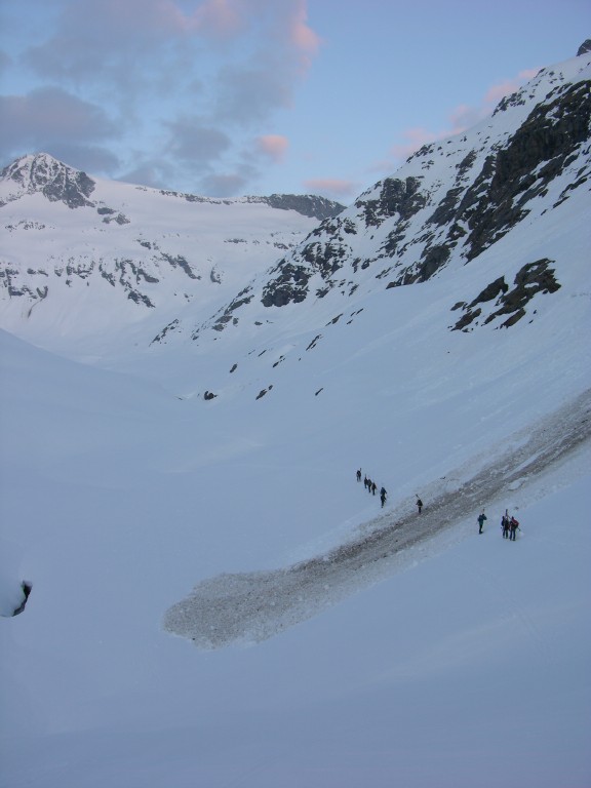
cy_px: 394
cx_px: 296
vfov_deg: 52.6
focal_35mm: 35
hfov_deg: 40.7
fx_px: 797
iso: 50
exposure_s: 1/51.2
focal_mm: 8.9
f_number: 3.5
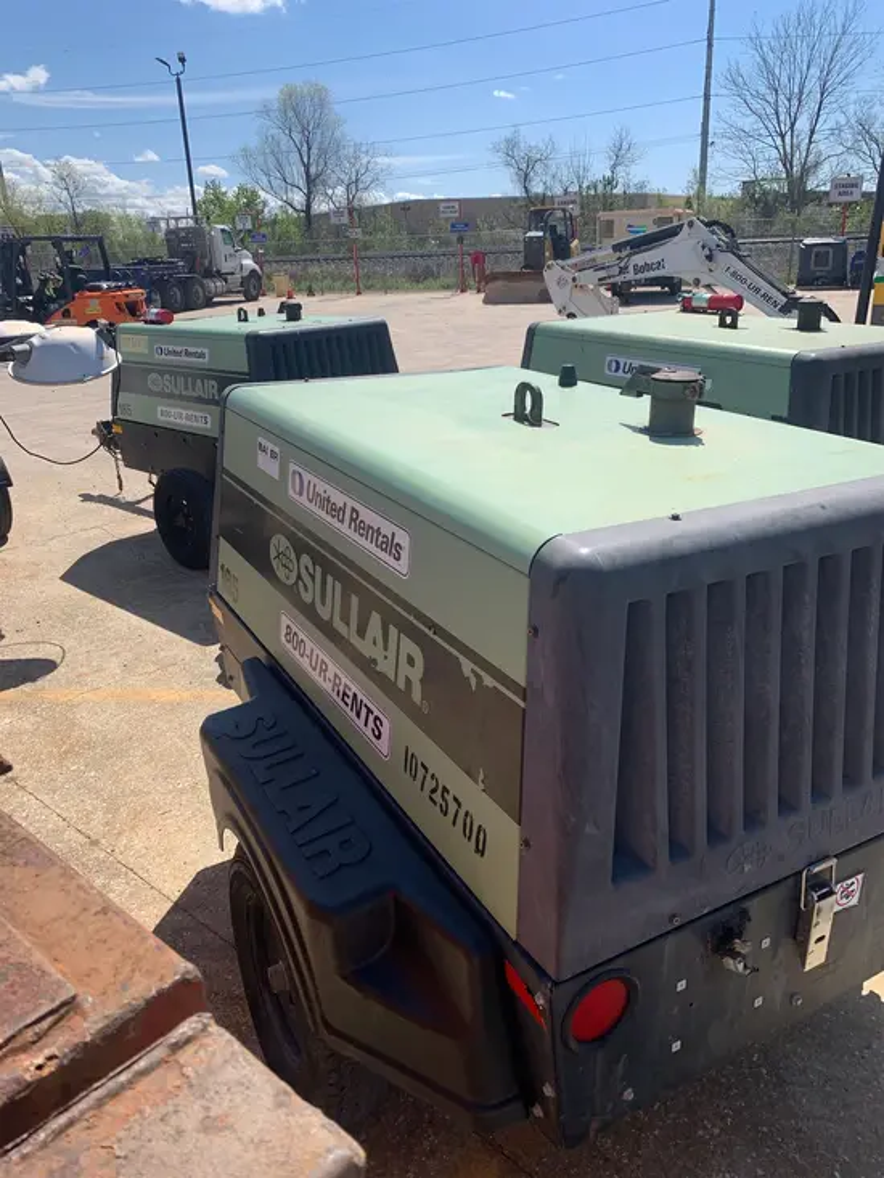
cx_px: 442
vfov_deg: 67.3
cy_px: 589
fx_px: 885
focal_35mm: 26
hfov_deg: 53.1
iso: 25
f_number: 1.8
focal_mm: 4.25
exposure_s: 1/2681
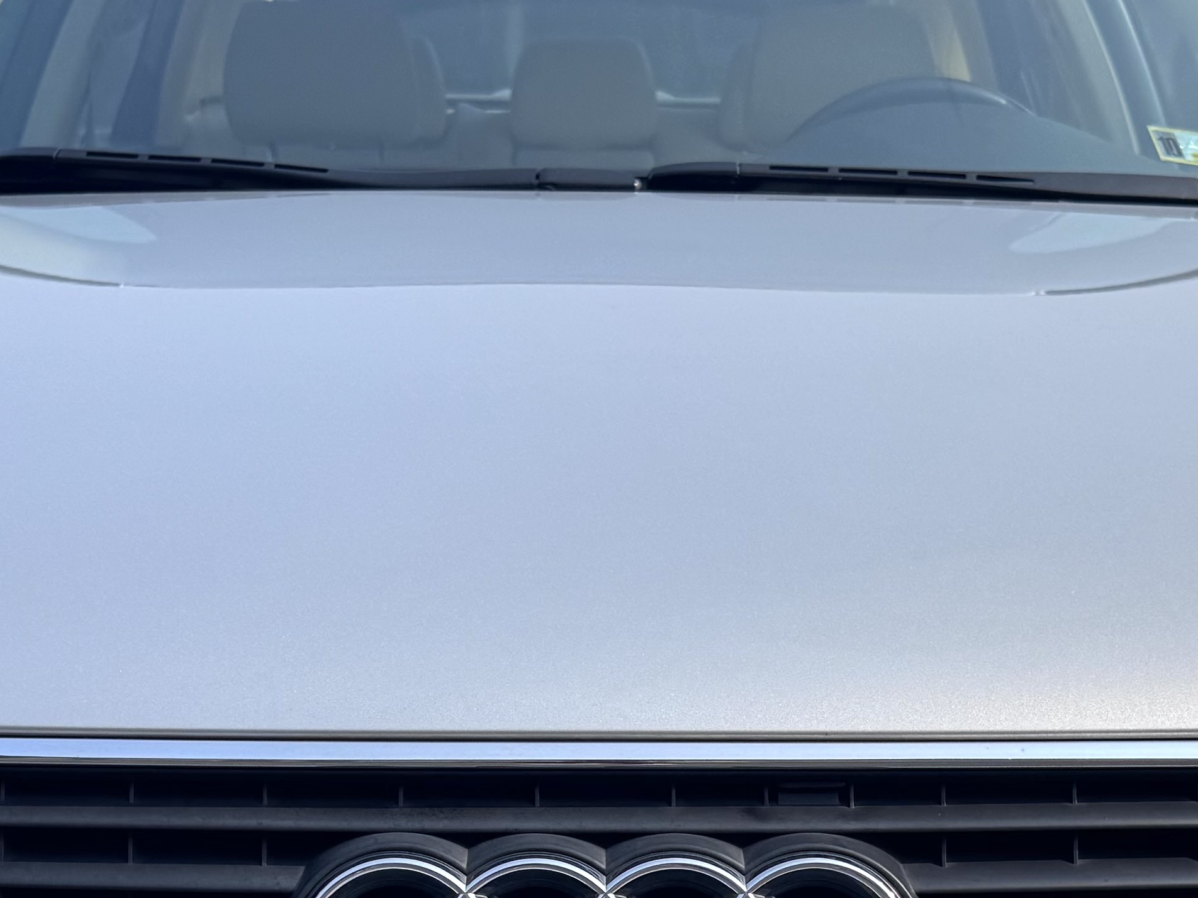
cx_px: 611
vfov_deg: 19.7
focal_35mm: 72
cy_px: 948
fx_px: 2492
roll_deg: +0.3
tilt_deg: -18.0
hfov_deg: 27.0
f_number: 1.78
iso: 80
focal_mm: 6.76
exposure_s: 1/4608
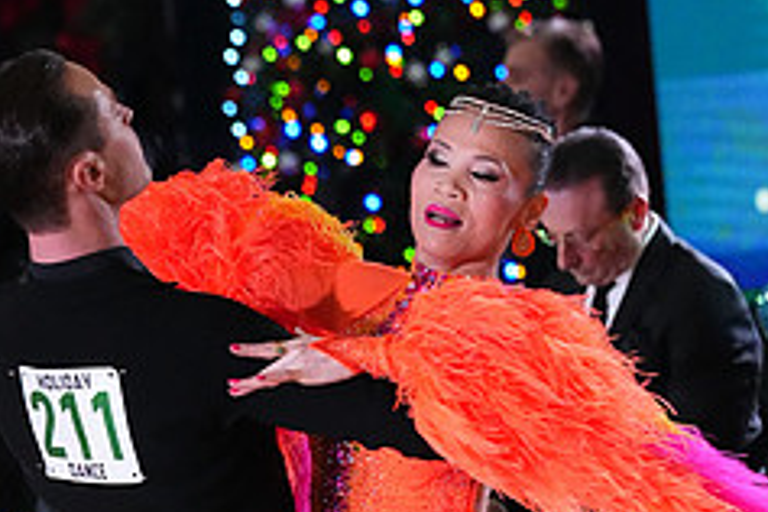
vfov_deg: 2.8
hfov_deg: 4.2
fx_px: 10431
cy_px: 671
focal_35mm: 489
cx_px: 413
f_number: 5.6
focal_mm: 200
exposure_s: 1/400
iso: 10000
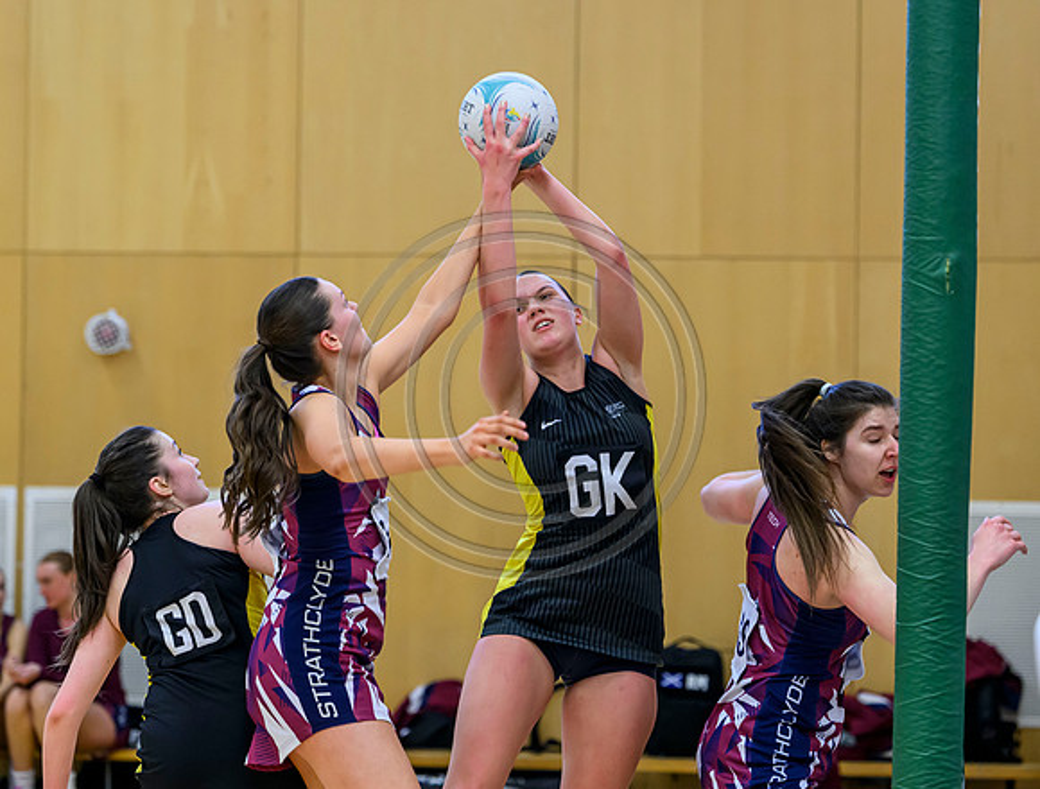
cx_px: 551
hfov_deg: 13.4
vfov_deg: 10.2
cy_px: 325
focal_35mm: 146
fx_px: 4410
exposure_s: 1/800
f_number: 3.2
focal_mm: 110
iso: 3200
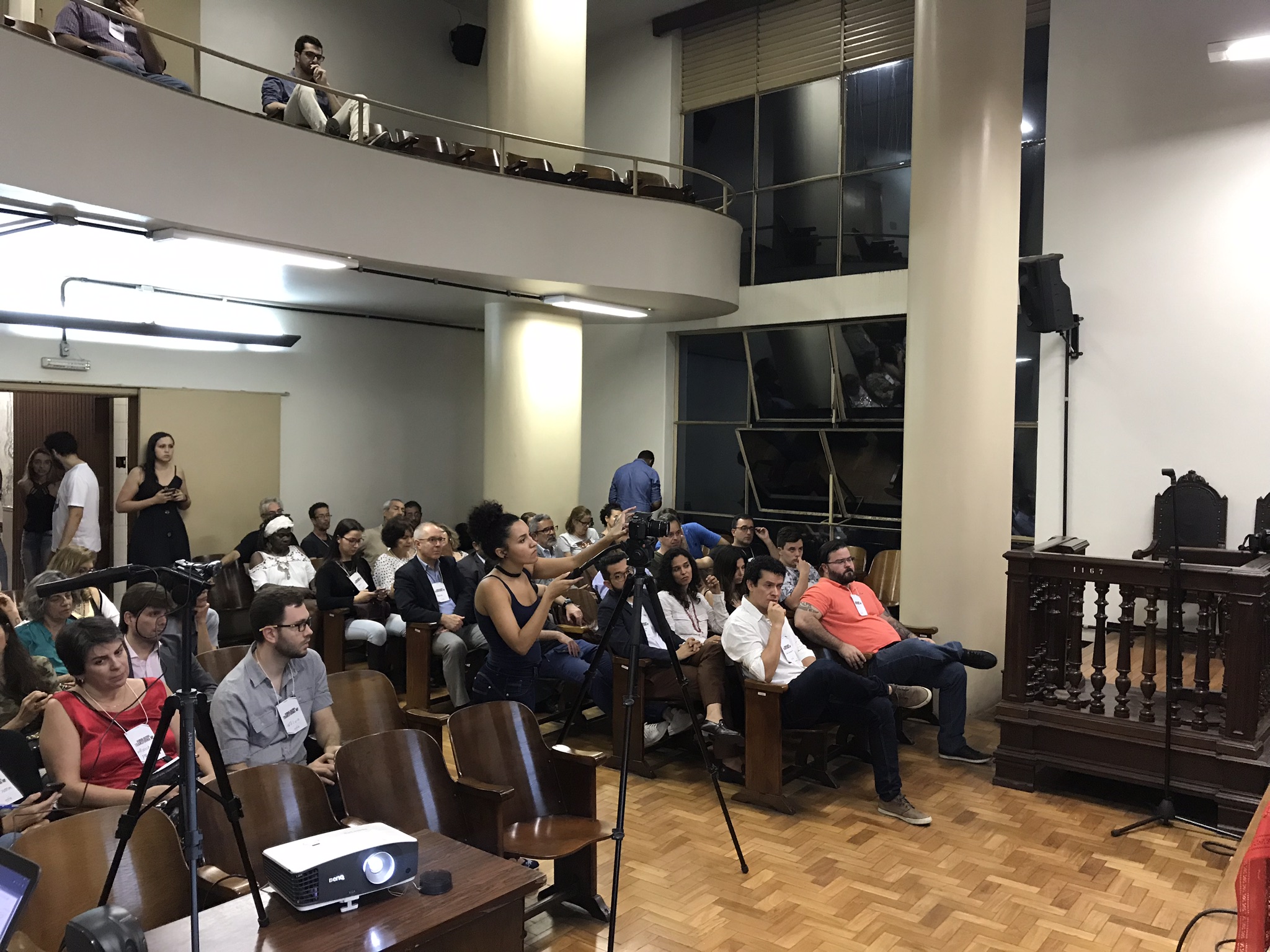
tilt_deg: -1.1
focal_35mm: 28
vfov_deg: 49.7
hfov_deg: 63.4
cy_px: 476
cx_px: 635
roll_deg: -0.9
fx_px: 1027
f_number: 1.8
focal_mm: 3.99
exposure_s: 1/15
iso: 64
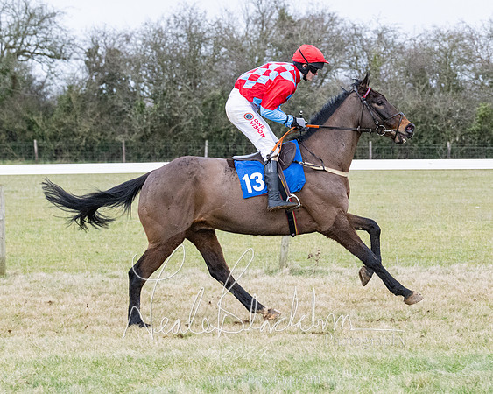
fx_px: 2444
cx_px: 386
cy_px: 251
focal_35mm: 168
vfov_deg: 9.2
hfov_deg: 11.5
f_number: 4
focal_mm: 70
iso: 1600
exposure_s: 1/1000
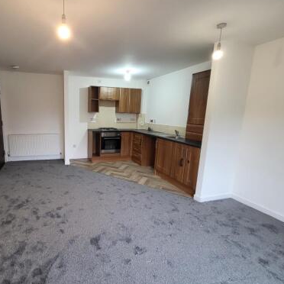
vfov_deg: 80.7
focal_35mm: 18
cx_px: 95
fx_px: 167
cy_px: 144
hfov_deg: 78.2
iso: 160
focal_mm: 1.74
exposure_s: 1/50
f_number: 2.2
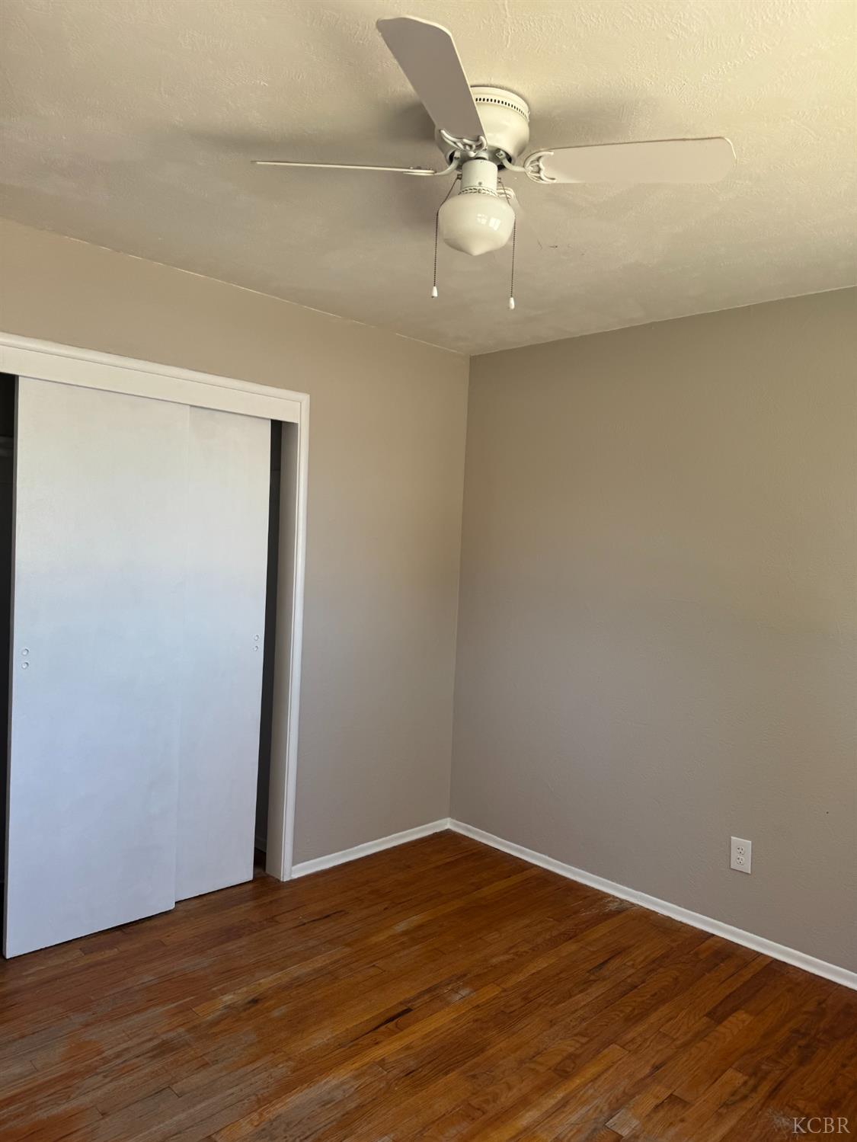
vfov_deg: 71.6
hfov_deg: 56.8
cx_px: 428
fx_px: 792
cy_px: 571
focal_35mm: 24
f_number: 1.78
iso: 64
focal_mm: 6.76
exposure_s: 1/121
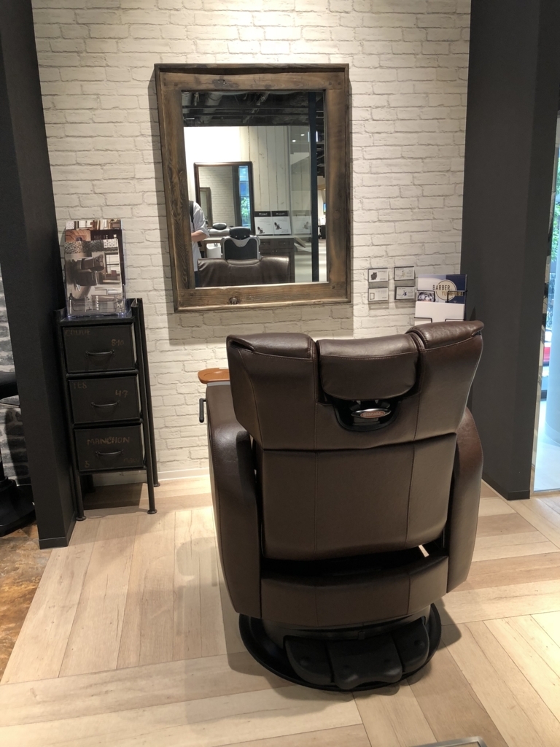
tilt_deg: -13.5
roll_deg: +0.6
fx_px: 604
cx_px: 280
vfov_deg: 63.4
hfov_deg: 49.7
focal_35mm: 28
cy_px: 374
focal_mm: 3.99
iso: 40
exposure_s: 1/24
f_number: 1.8
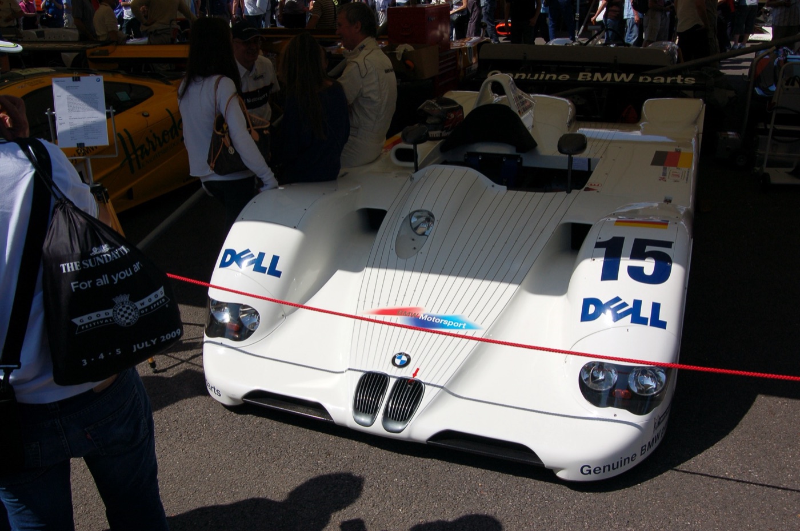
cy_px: 266
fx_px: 732
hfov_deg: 57.3
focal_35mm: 33
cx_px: 400
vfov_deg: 39.9
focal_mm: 22
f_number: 11
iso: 200
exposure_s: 1/500
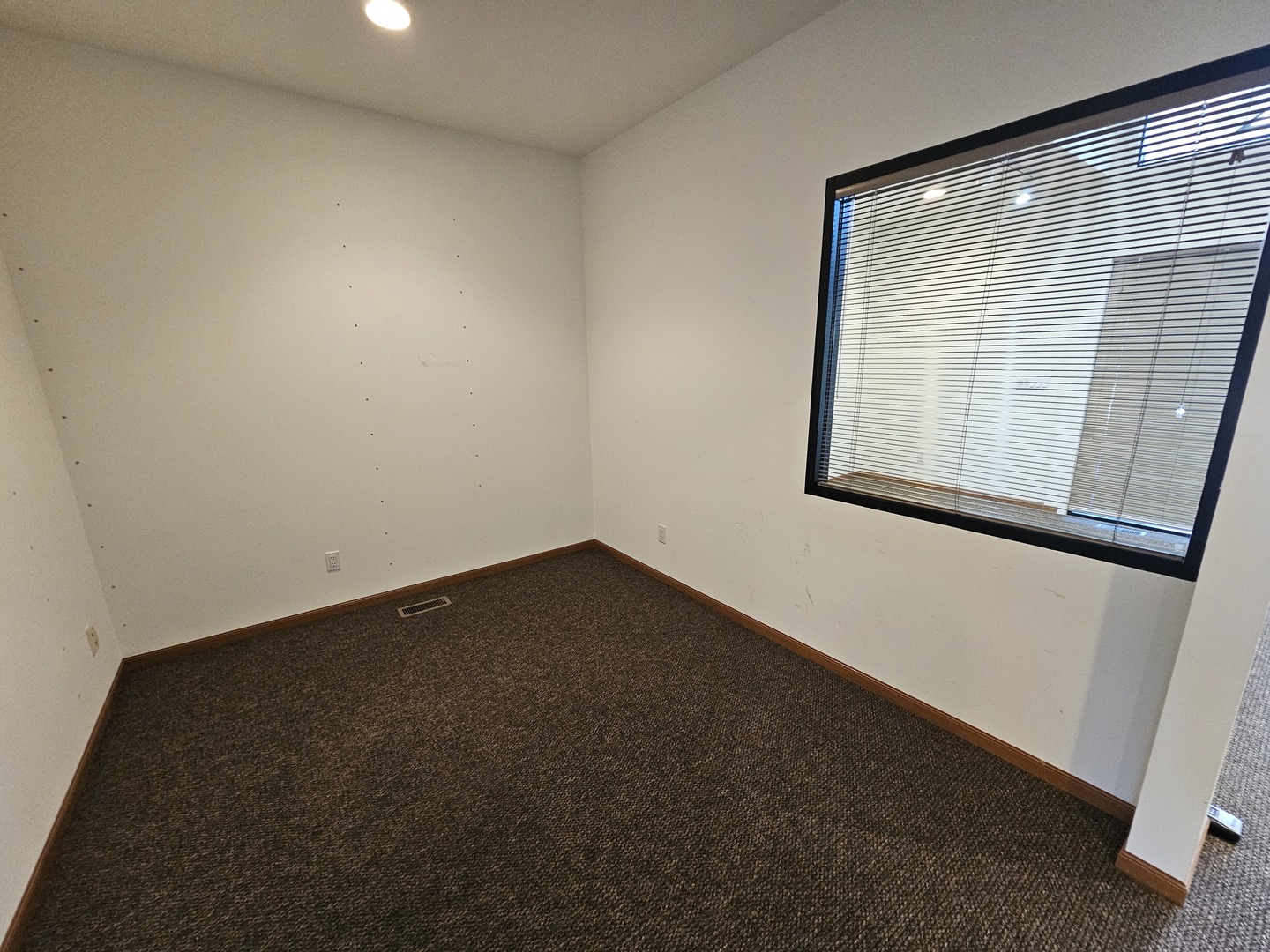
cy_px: 476
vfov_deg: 89.9
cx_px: 635
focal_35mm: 13
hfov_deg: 106.2
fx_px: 477
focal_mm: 2.2
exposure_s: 1/40
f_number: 2.2
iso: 400
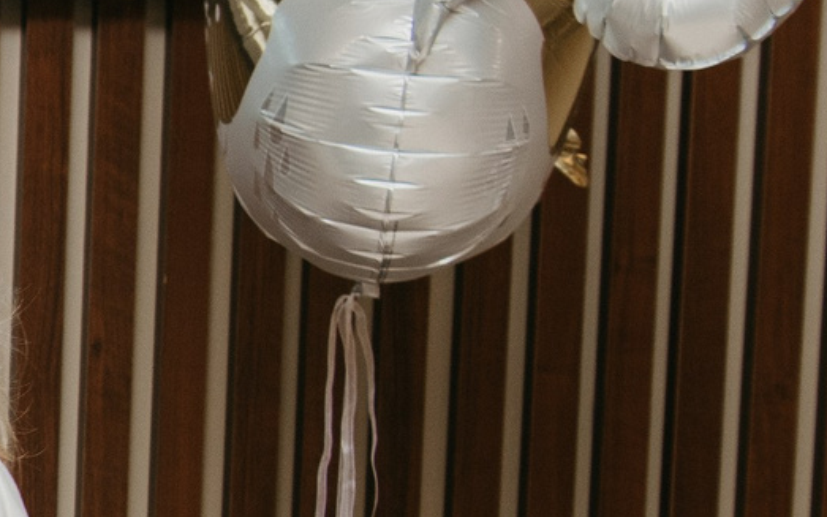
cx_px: -1149
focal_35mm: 177
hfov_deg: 10.3
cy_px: 511
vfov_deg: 7.4
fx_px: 3990
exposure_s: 1/160
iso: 160
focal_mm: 32
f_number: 4.5
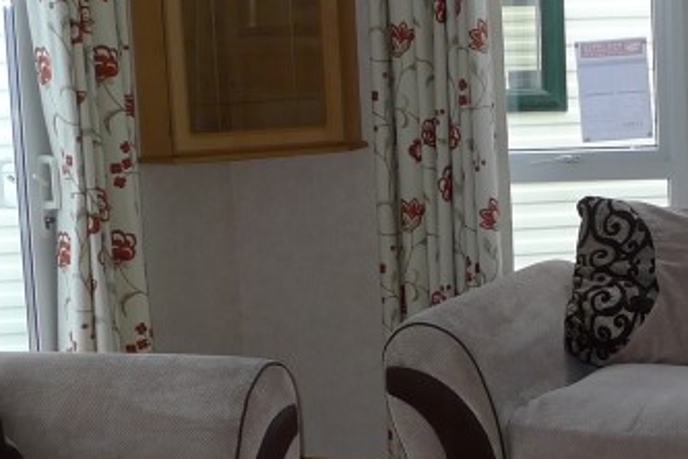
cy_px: 238
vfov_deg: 16.5
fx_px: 1586
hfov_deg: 23.6
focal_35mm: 83
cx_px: 662
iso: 100
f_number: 2.8
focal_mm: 5.1
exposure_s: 1/320
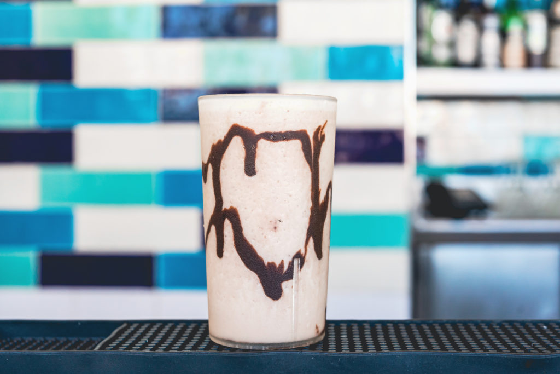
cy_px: 187
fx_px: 778
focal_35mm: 50
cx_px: 280
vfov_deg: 27.0
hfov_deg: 39.6
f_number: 6.3
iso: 1000
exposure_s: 1/320
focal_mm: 50
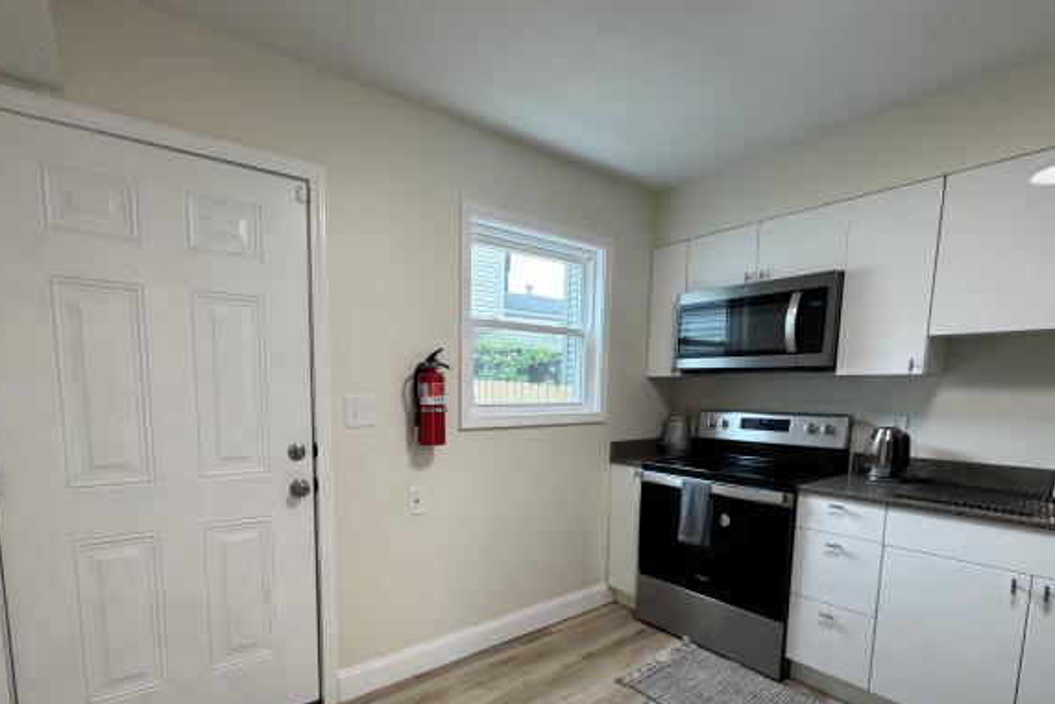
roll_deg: -0.4
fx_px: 498
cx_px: 474
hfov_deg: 93.0
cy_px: 445
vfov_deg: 69.2
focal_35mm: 17
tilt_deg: -6.6
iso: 125
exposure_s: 1/100
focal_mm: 2.22
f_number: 2.2
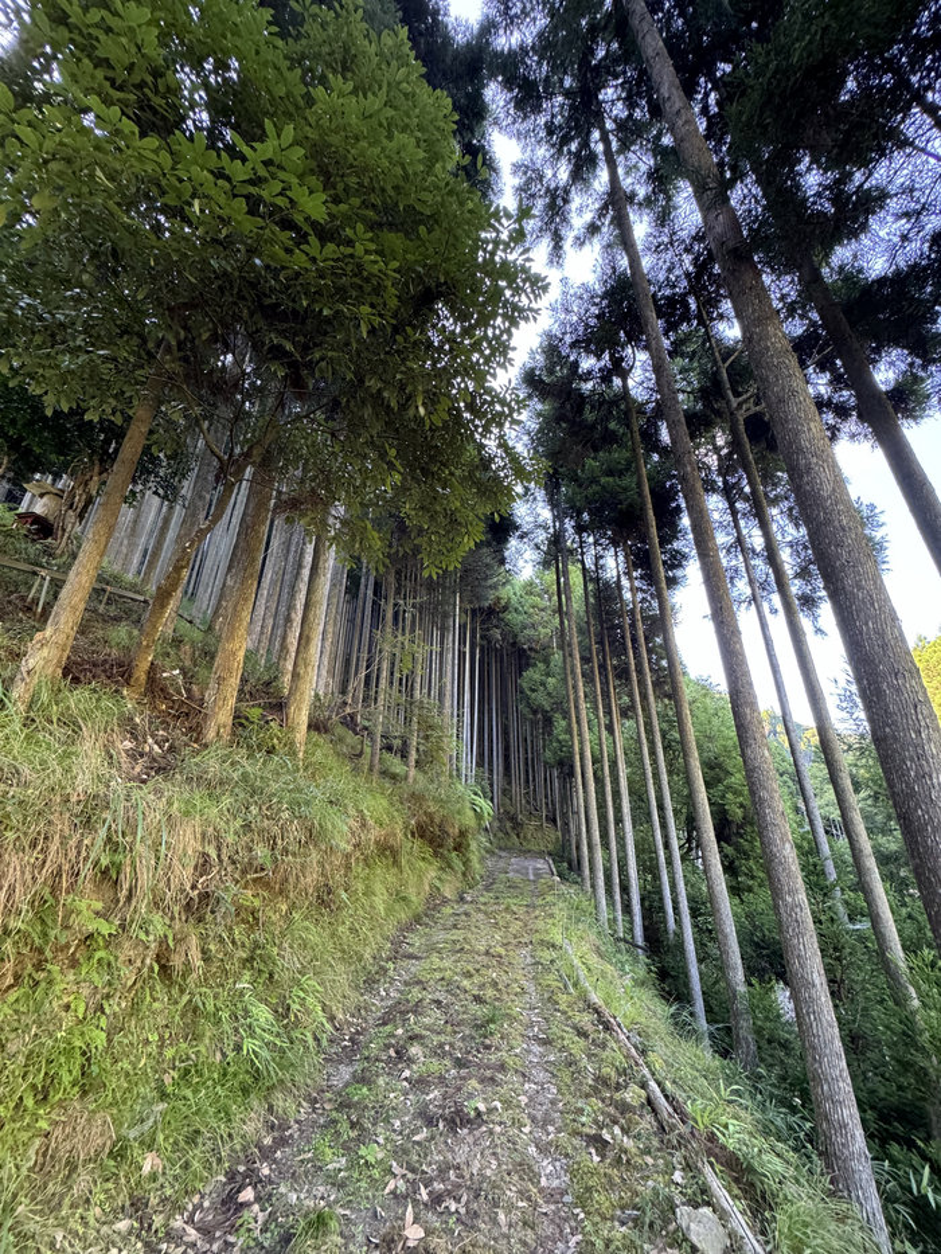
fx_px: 507
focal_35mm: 14
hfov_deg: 85.7
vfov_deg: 102.1
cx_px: 470
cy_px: 627
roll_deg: +0.5
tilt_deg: +25.1
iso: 320
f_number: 2.2
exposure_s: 1/73
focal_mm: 2.22
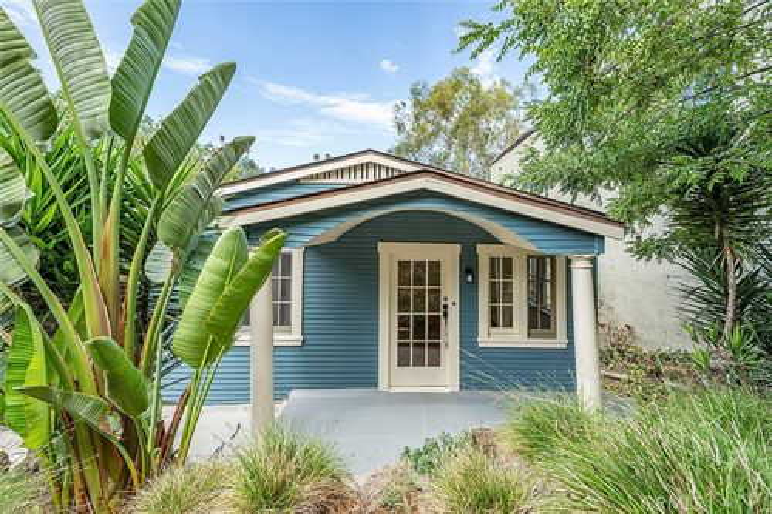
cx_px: 386
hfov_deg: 104.3
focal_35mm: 14
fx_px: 300
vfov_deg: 81.2
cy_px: 257
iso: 1250
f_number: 5.6
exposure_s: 1/1250
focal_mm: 14
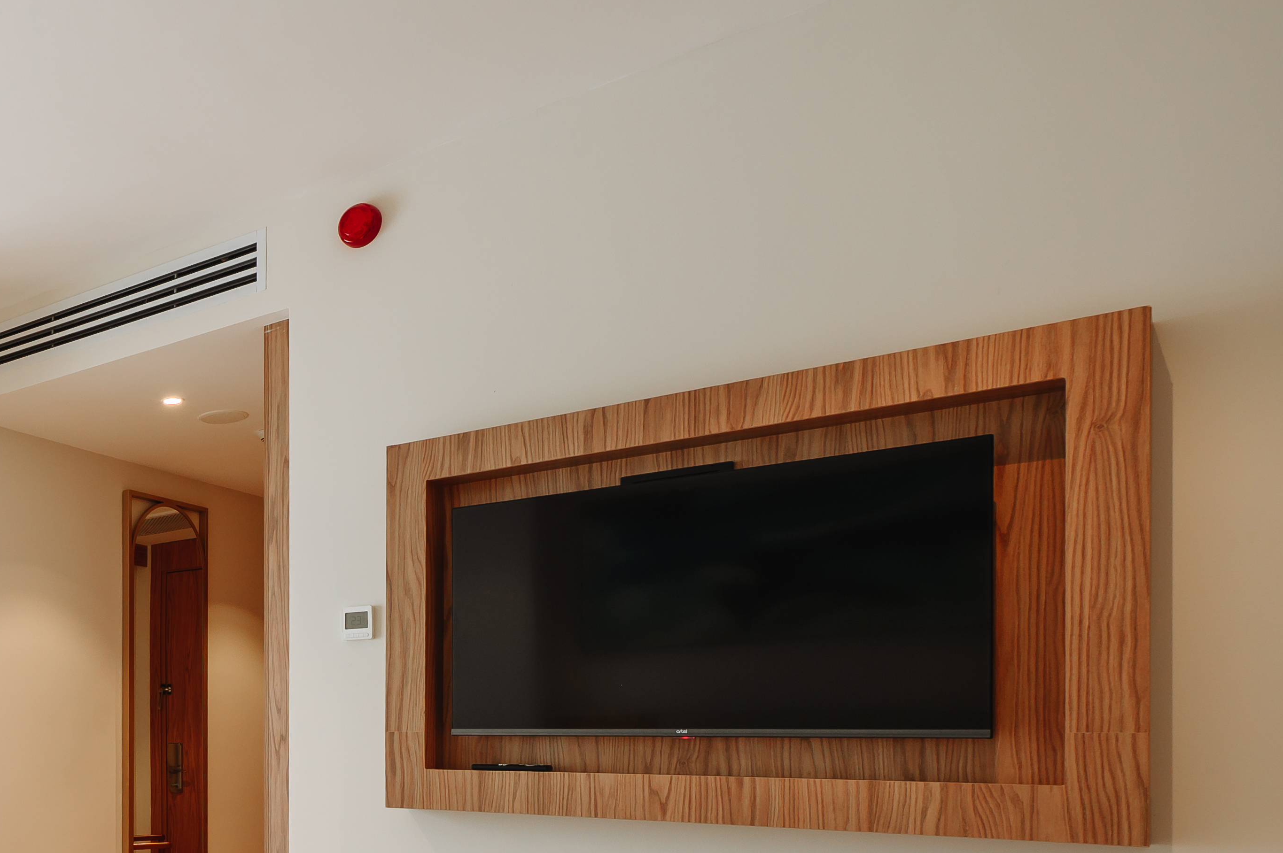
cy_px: 832
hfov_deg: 45.2
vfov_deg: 38.1
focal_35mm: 31
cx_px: -133
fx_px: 1104
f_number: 10
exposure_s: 1/8
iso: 160
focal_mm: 14
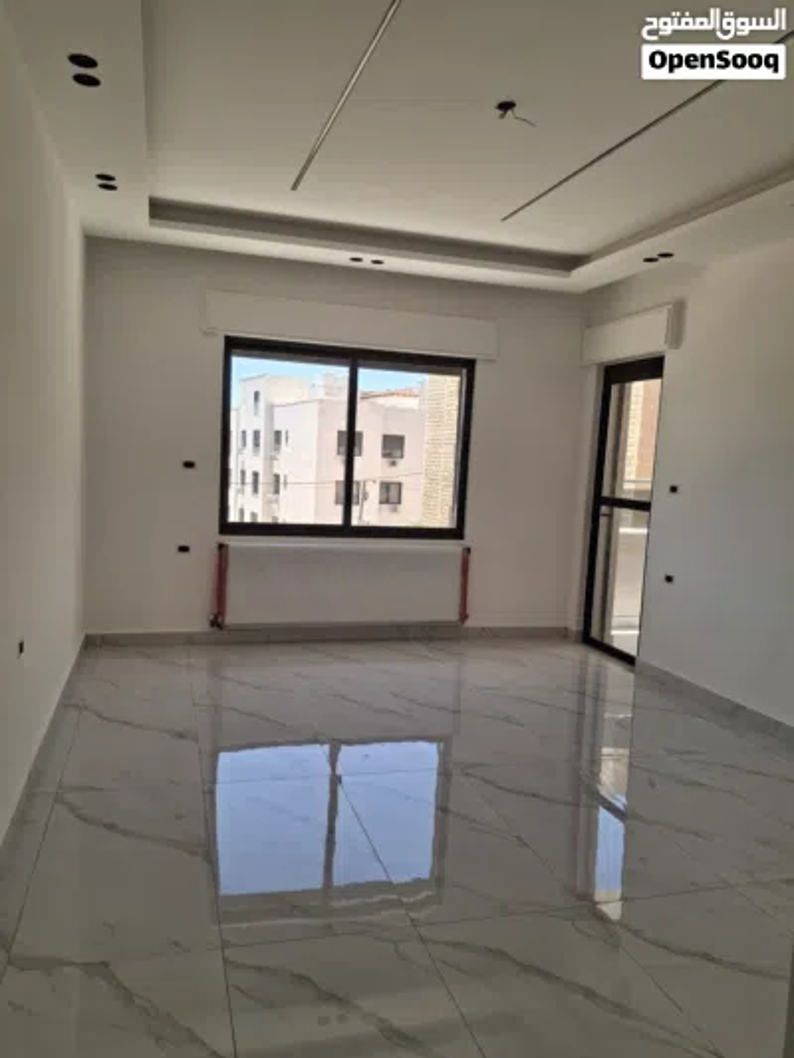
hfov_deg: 54.9
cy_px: 529
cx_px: 397
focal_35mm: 25
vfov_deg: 69.4
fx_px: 764
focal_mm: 4.69
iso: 32
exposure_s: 1/267
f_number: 1.8
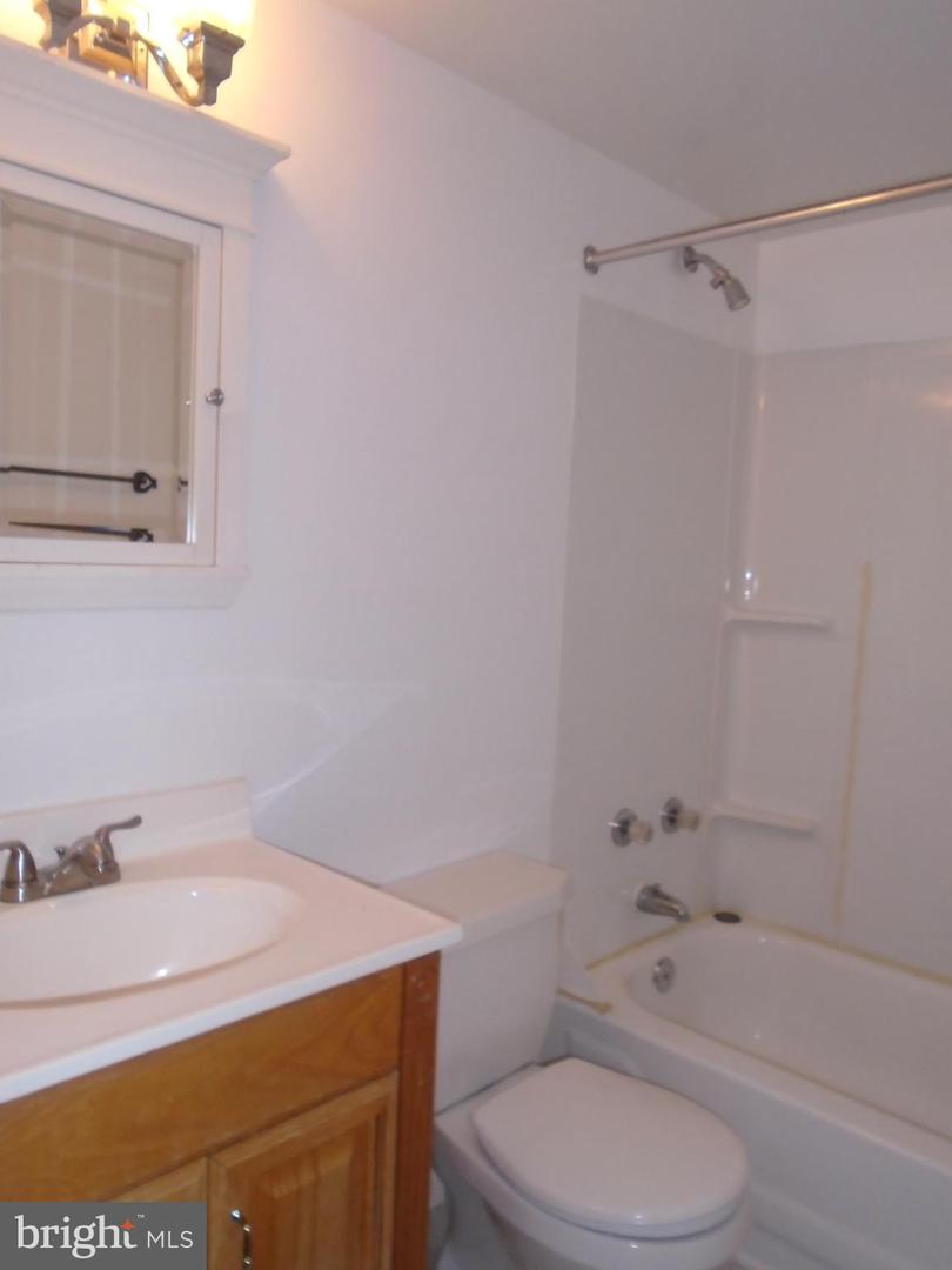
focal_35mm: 26
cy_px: 635
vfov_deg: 67.3
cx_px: 476
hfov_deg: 53.1
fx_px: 953
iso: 200
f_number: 3.2
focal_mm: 4.6
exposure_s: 1/30
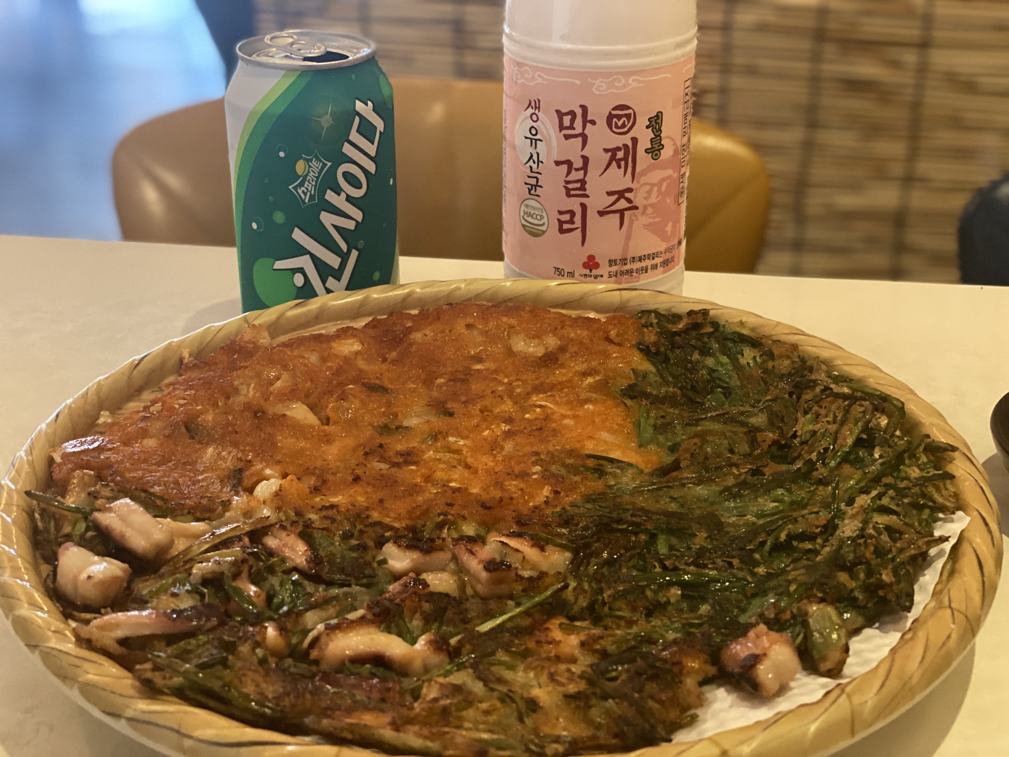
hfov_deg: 36.8
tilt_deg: -24.7
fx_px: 1516
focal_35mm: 52
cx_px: 504
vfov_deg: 28.0
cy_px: 378
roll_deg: -1.7
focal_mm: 6
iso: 400
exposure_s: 1/17
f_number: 2
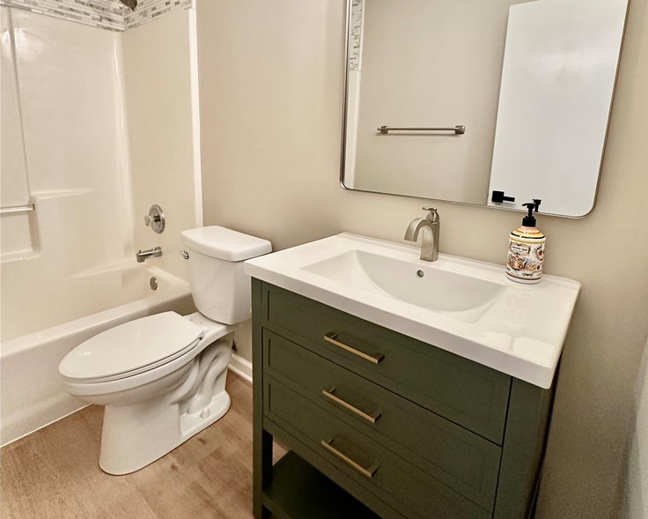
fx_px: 364
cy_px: 213
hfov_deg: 83.2
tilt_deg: -9.3
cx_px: 337
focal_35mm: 19
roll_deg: -3.6
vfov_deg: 70.3
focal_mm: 2.22
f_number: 2.2
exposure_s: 1/120
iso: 320
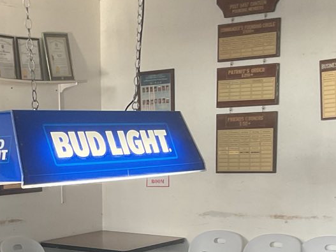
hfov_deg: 22.0
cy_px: 304
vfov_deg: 16.1
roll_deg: +3.8
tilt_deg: -11.9
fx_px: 854
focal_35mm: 88
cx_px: 77
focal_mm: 3
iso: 80
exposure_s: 1/60
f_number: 1.8
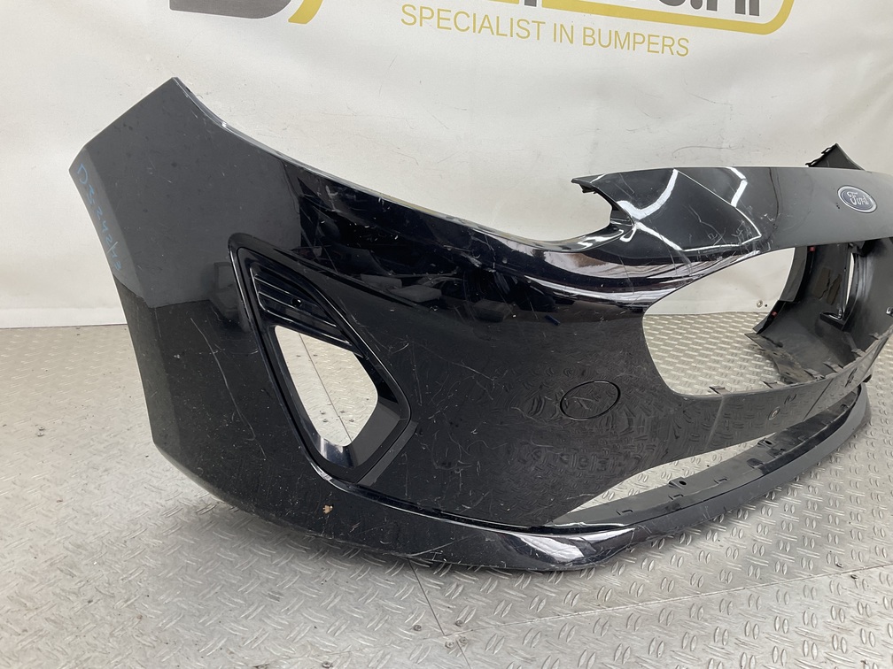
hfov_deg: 61.7
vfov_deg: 48.2
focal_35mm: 29
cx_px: 446
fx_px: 748
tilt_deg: -17.9
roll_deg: -6.7
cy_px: 334
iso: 40
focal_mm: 3
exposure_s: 1/120
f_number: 1.8
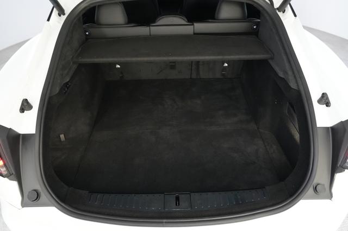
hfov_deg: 65.5
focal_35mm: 28
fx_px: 271
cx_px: 174
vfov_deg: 46.4
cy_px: 116
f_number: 4
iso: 8000
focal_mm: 28
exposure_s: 1/160
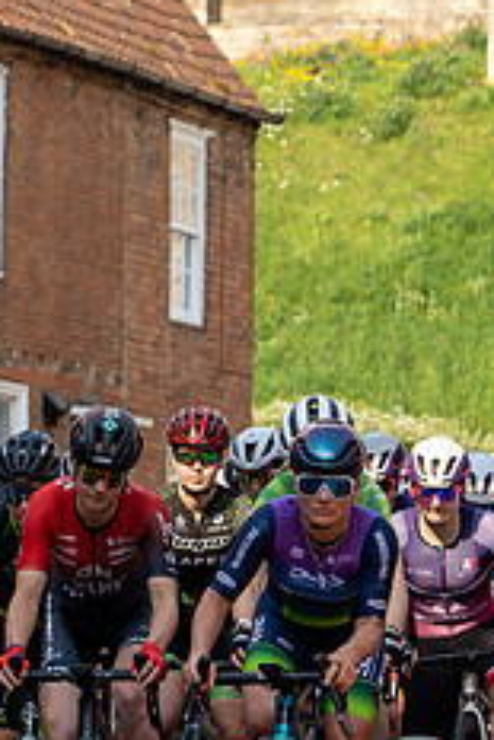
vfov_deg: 8.3
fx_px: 5117
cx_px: -213
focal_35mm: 249
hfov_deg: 5.5
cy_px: 314
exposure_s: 1/1000
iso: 200
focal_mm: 70
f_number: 4
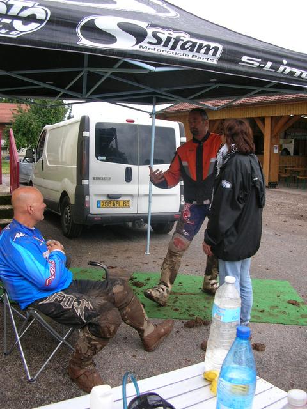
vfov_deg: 52.6
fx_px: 414
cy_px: 204
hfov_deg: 40.7
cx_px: 154
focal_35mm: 35
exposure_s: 1/285
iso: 50
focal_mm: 5.8
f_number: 2.8
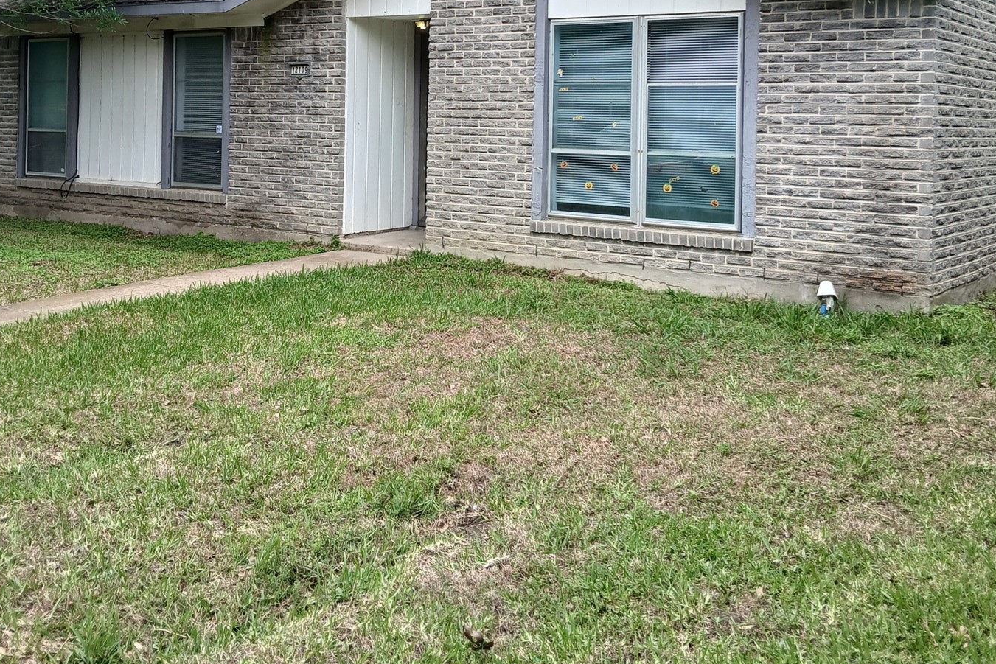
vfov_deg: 31.7
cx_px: 473
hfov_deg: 47.4
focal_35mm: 41
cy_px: 125
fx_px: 1134
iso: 20
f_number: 1.8
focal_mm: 3.98
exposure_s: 1/302
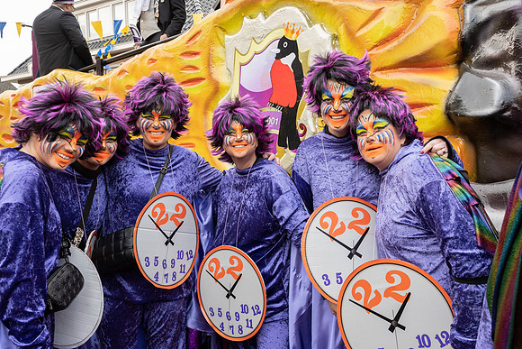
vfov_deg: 43.6
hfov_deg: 61.9
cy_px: 174
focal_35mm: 30
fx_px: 435
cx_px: 261
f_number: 7.1
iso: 400
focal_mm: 20
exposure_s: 1/160
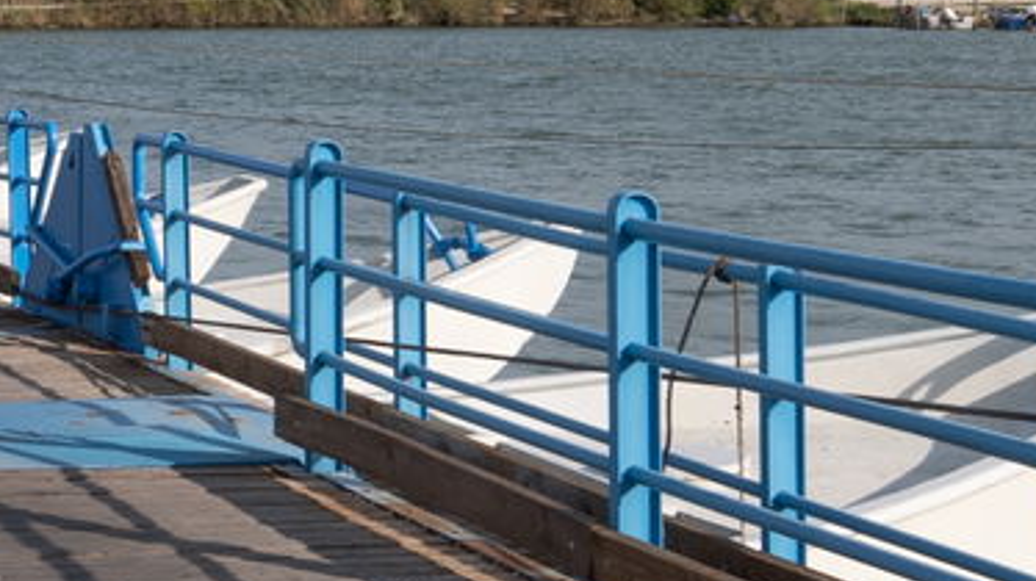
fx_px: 3103
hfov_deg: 17.9
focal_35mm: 113
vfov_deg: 10.6
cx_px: -269
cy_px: -89
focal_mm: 14
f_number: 8
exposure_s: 1/250
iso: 64
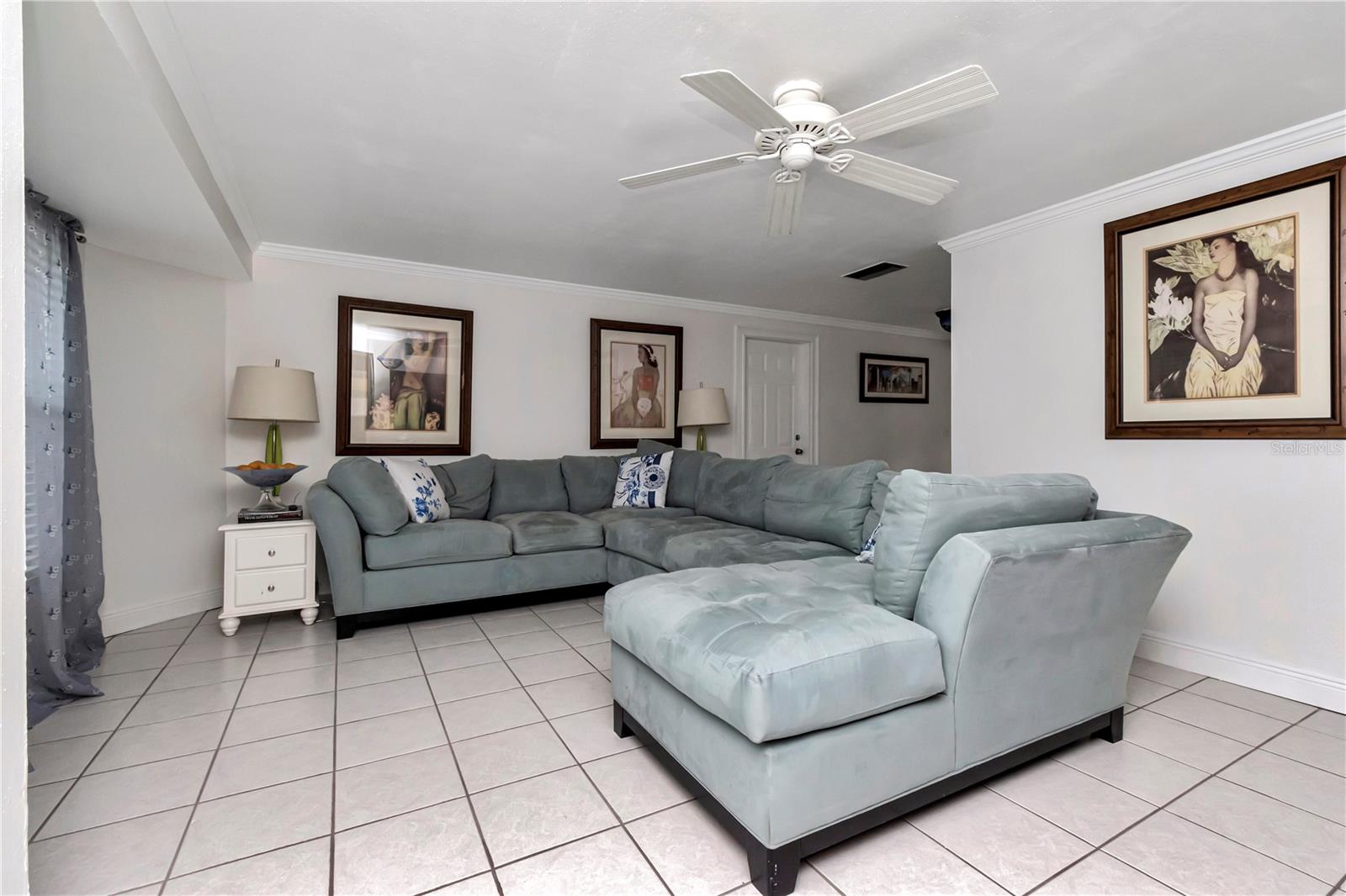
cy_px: 448
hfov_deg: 100.4
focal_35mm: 15
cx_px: 673
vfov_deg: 77.3
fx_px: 561
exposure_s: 1/80
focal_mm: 10
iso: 800
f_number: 14
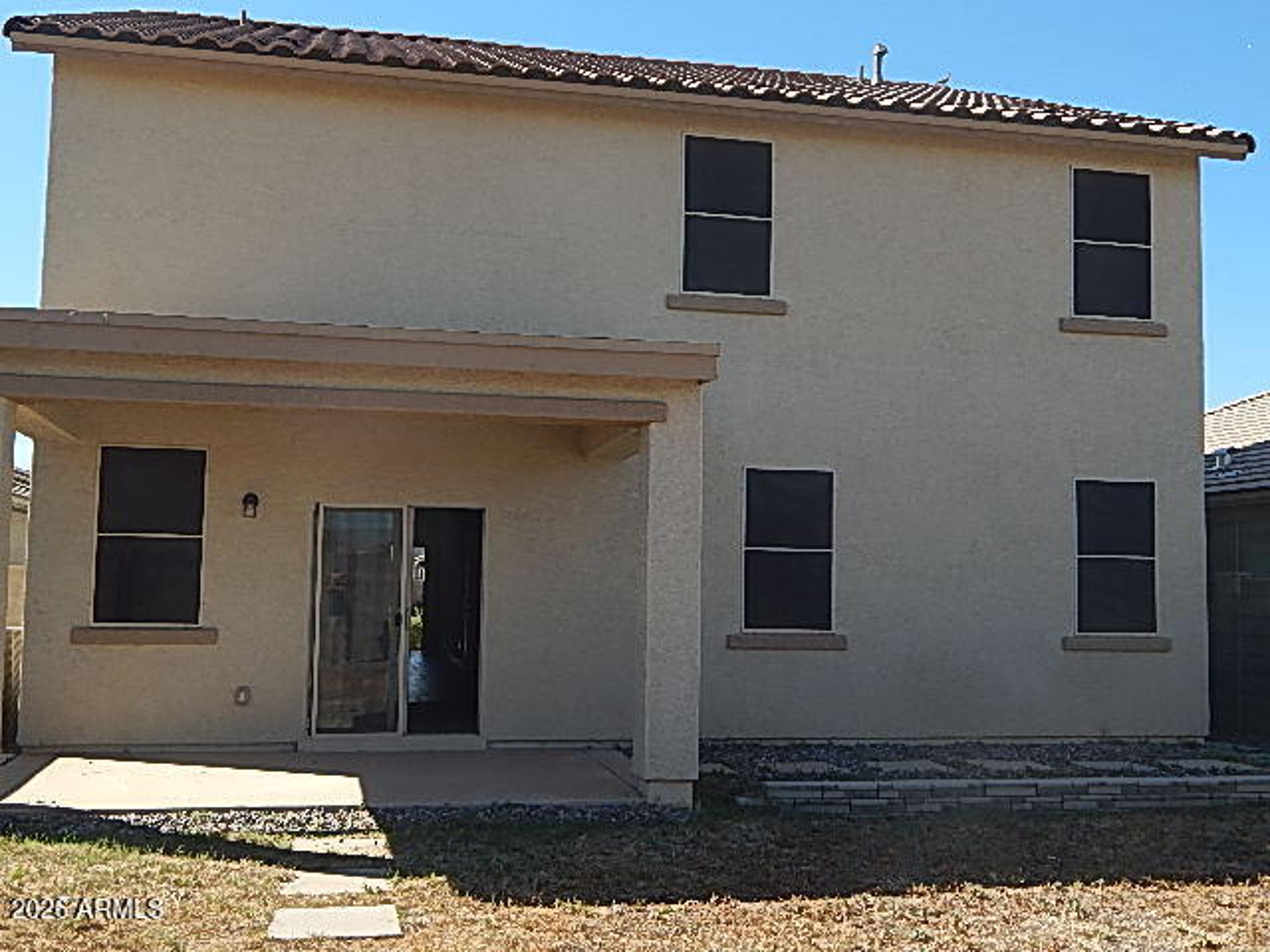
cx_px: 635
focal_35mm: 38
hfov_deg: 49.0
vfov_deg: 37.7
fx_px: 1394
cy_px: 476
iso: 125
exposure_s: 1/800
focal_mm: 6.8
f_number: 3.4
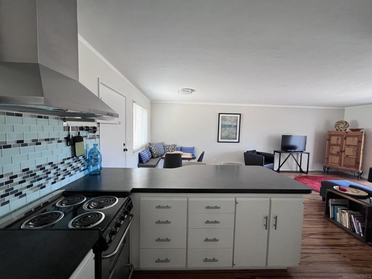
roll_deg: -1.0
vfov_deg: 89.9
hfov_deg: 106.2
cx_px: 186
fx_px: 140
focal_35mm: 13
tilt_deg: -3.9
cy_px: 140
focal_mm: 1.57
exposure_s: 1/79
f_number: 1.8
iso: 250
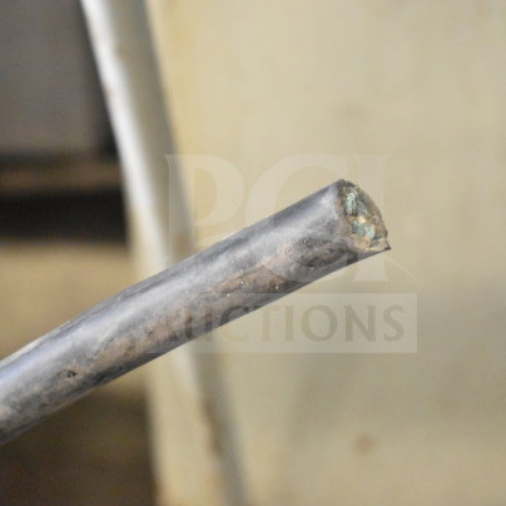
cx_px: 276
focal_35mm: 77
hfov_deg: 22.5
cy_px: 254
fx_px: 1273
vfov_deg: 22.5
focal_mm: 40
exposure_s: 1/60
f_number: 4.8
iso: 10000
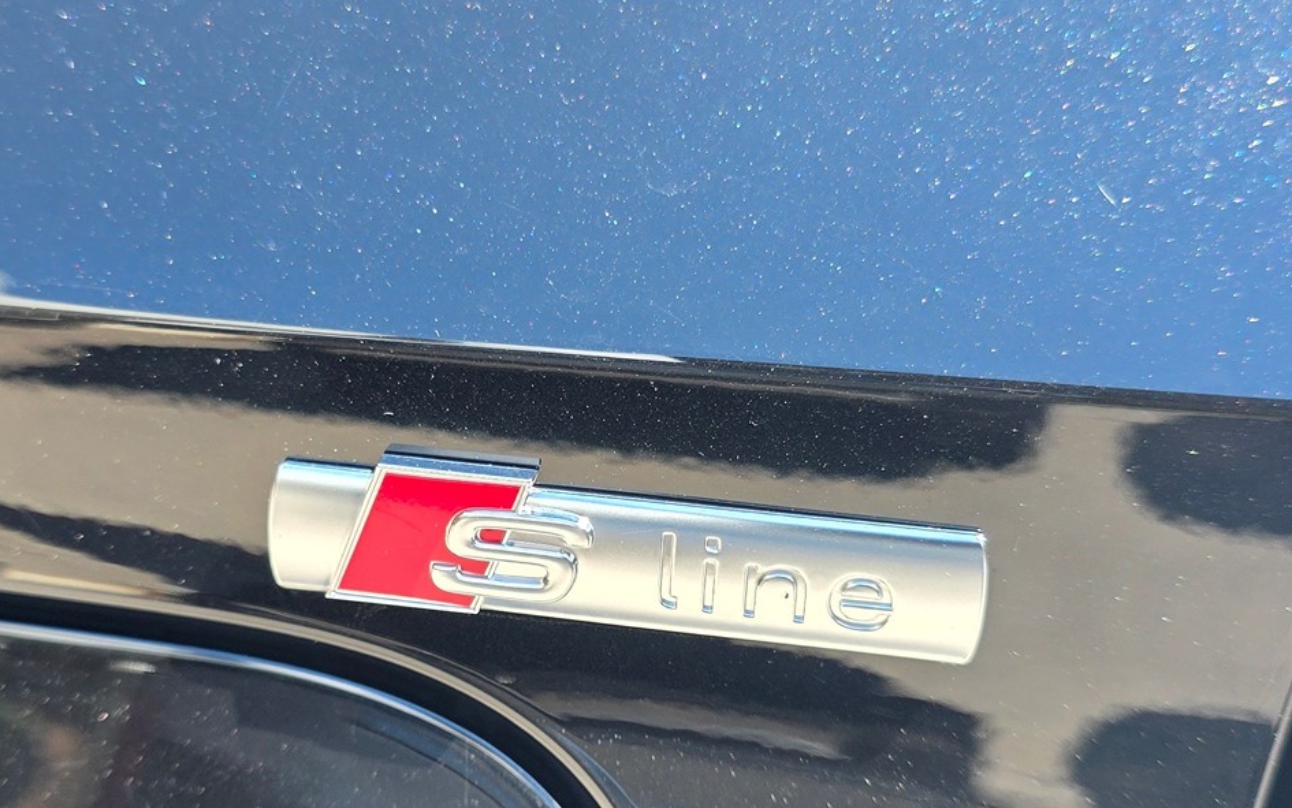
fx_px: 1831
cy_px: 413
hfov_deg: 38.8
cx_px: 566
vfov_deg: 24.9
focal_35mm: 52
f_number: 1.7
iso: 32
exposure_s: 1/180
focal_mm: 6.3
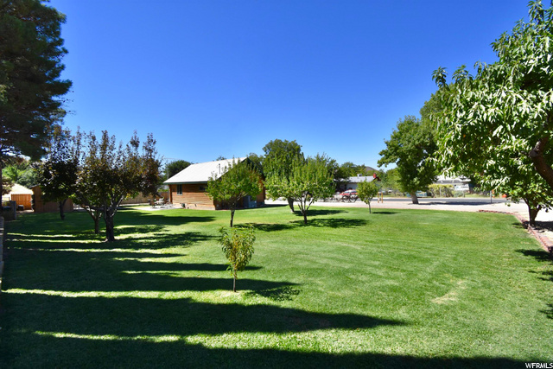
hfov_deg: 100.4
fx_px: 230
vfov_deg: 77.4
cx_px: 276
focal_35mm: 15
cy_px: 184
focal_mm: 10
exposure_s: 1/500
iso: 200
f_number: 8
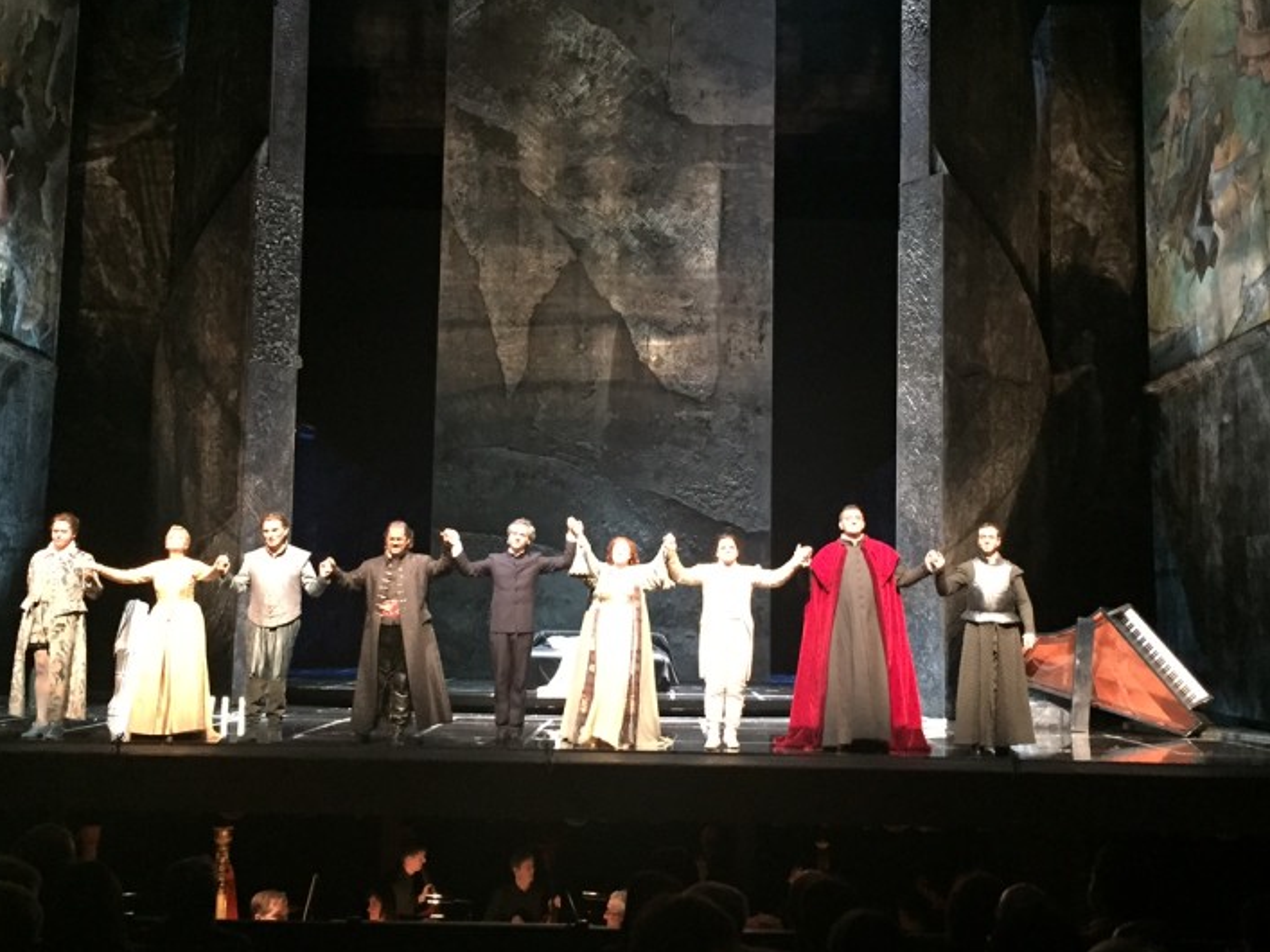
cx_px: 639
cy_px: 420
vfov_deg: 34.3
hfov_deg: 44.8
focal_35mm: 42
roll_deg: -1.7
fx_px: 1541
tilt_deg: +5.8
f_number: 2.2
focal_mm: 4.15
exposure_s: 1/17
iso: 320
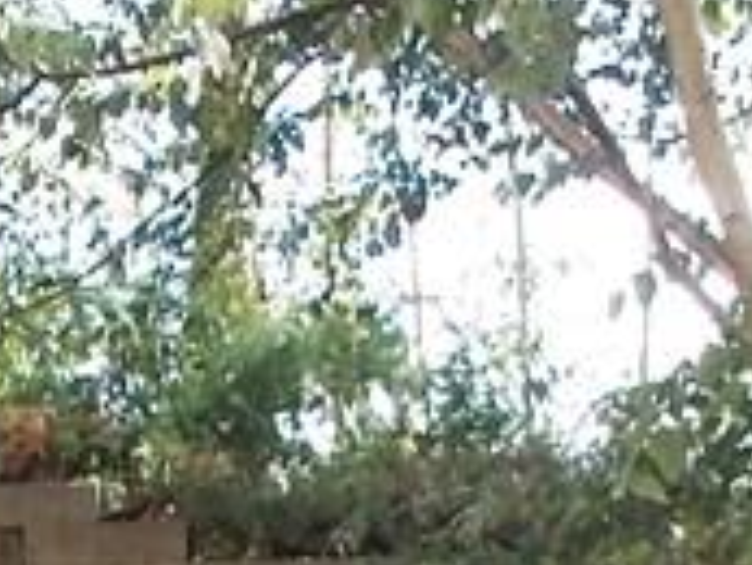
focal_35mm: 171
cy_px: 1423
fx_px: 3717
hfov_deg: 11.5
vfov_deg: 8.0
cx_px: 72
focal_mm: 4.1
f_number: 3.3
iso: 80
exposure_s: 1/80
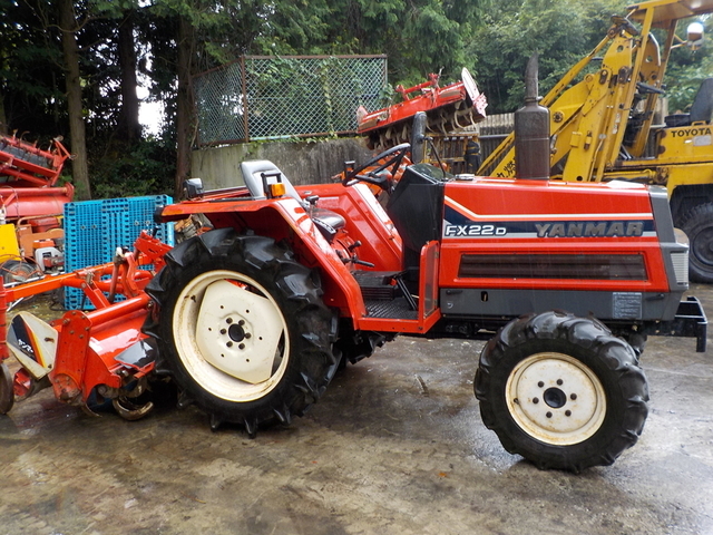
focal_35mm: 30
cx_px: 356
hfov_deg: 60.0
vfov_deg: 46.8
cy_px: 268
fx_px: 618
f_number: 3.3
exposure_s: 1/40
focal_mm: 4.1
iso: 125
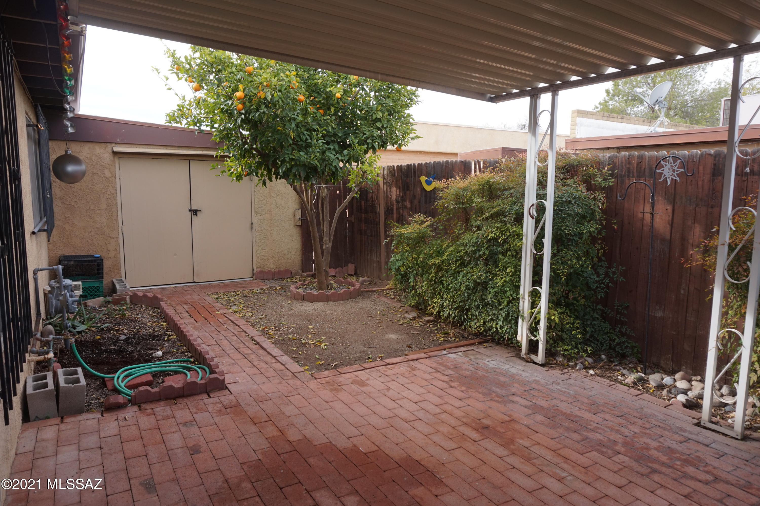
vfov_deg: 53.1
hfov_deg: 73.8
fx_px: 506
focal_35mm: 24
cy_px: 253
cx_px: 380
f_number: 6.3
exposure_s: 1/80
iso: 100
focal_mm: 16
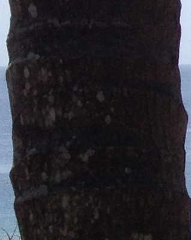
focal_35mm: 281
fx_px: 1988
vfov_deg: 6.9
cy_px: 103
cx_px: 906
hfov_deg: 4.7
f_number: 2.4
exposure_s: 1/2632
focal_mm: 4.28
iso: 50
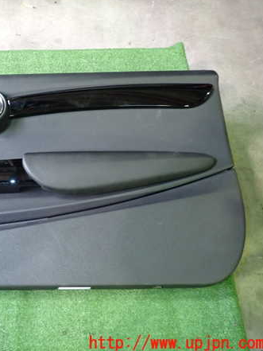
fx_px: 344
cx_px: 30
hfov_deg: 39.1
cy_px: 174
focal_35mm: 34
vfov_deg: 53.9
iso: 500
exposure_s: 1/30
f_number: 2
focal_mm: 4.5
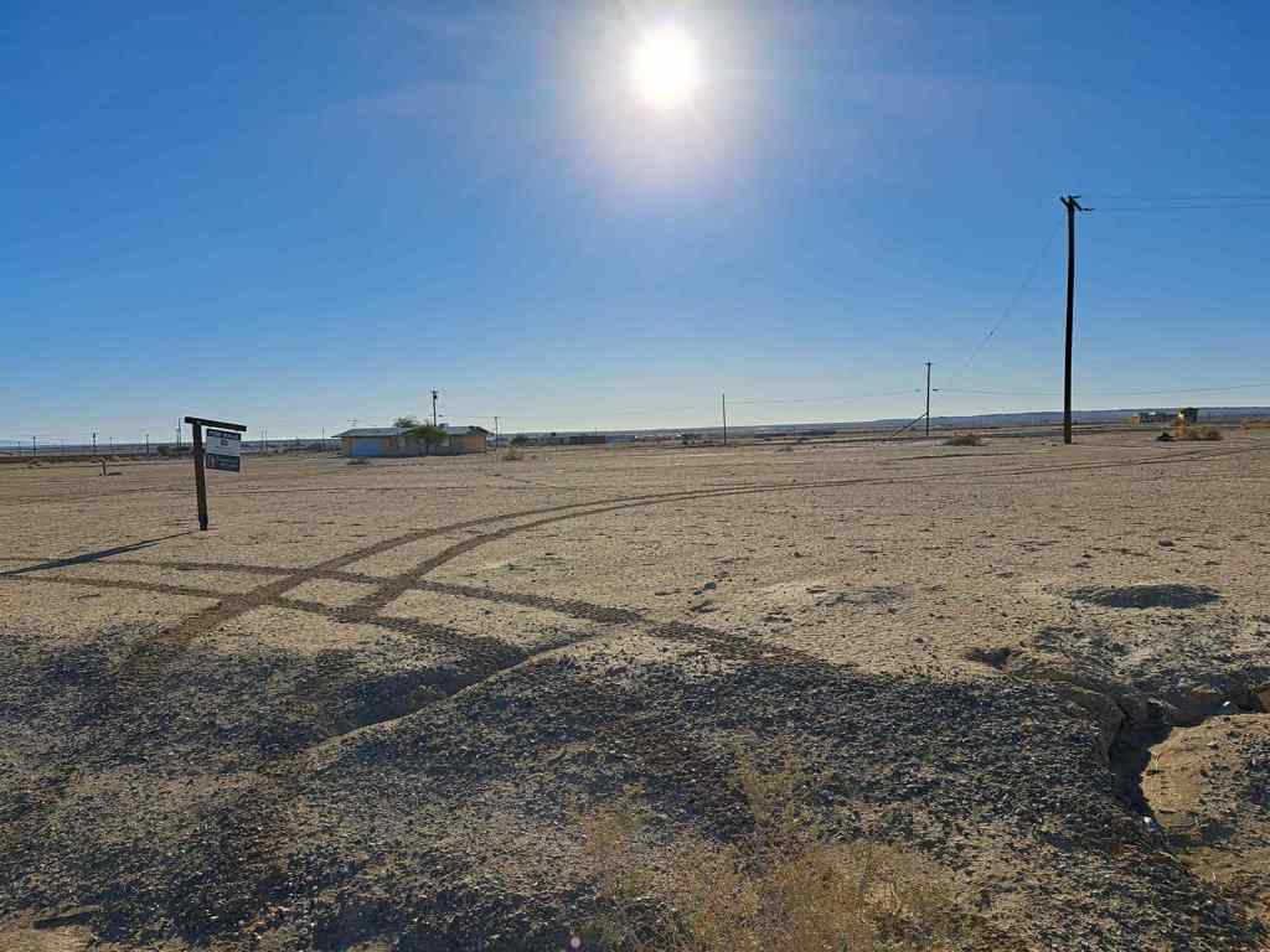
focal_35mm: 24
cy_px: 476
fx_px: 881
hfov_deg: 71.6
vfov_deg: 56.8
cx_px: 635
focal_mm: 5.23
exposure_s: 1/3906
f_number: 1.8
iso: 50
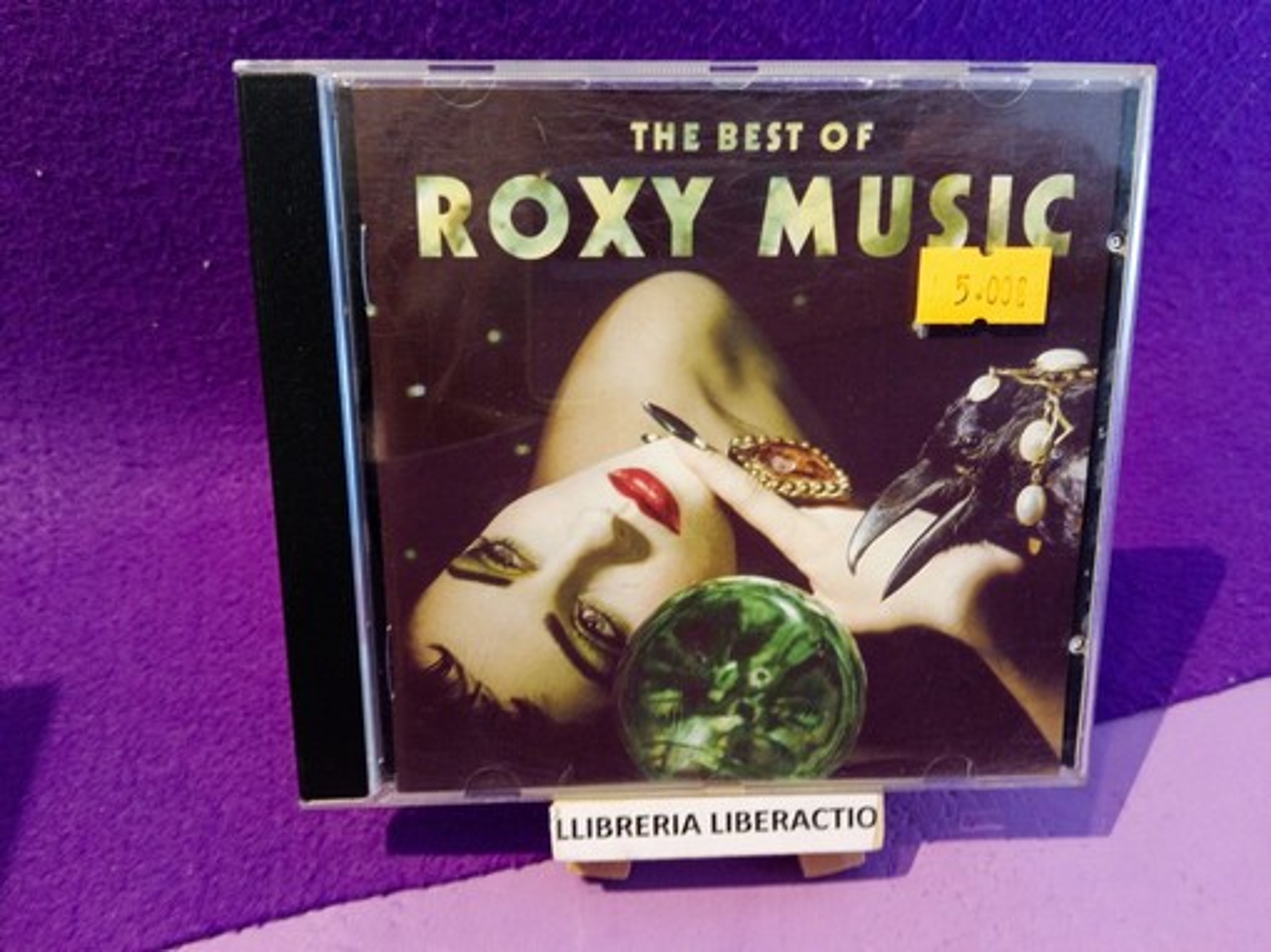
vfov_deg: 53.0
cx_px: 636
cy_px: 476
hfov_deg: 67.3
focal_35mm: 26
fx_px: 954
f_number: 1.8
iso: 1151
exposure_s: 1/33.3
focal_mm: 3.96
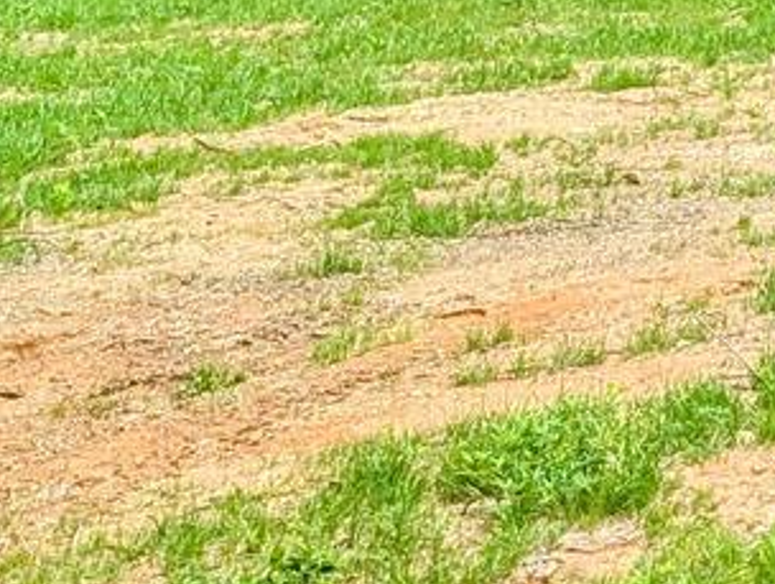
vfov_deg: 8.1
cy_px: -1046
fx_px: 3610
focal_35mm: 161
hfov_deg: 10.3
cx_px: 1983
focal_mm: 6.9
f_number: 1.68
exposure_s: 1/584
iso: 22
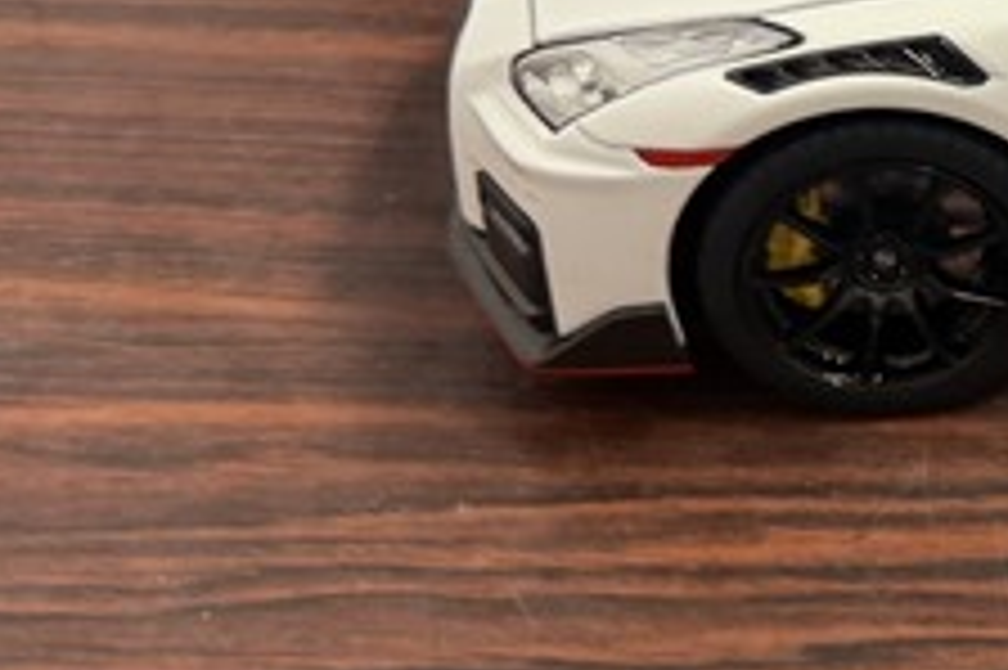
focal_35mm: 87
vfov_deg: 14.4
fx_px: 2434
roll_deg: +0.8
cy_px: -402
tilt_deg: -24.3
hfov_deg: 20.9
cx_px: 1372
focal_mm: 6.76
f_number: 1.78
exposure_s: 1/60
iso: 250
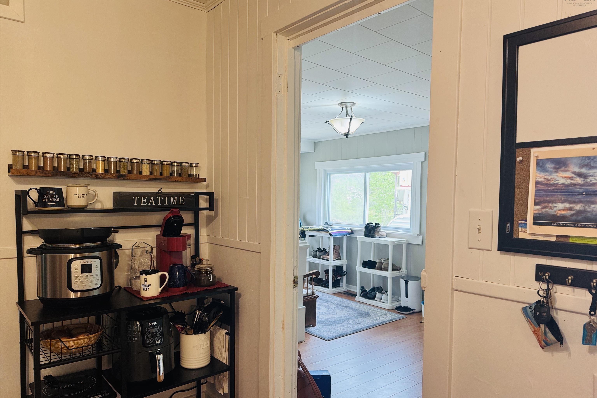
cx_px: 299
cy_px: 211
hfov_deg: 71.5
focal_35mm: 25
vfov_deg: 51.3
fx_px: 415
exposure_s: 1/120
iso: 200
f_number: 1.78
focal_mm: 6.76
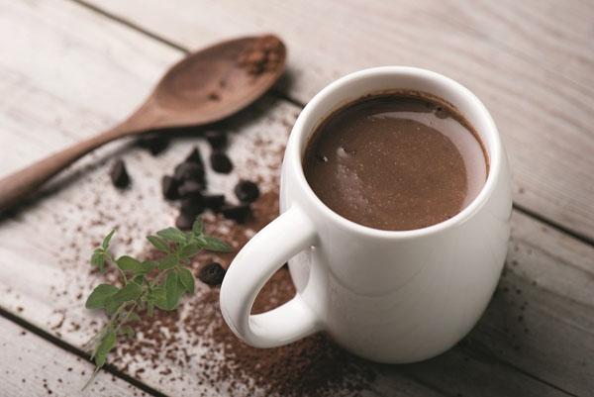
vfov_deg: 13.1
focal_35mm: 105
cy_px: 198
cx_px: 297
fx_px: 1734
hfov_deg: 19.4
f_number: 9
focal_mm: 105
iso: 200
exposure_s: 1/200
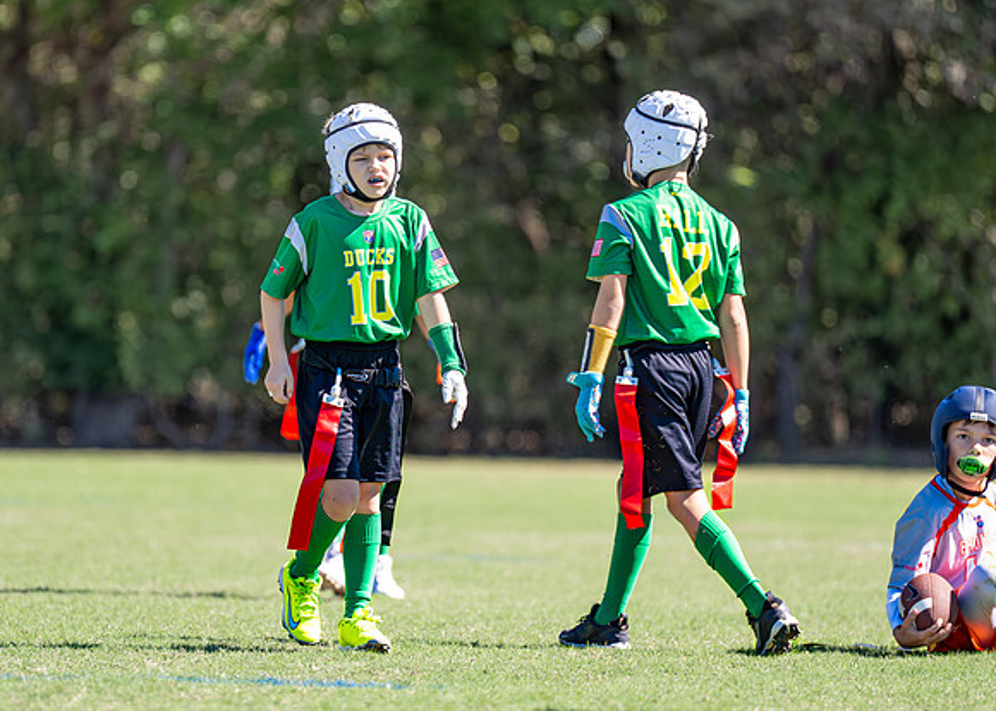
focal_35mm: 316
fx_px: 8938
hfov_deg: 6.4
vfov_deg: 4.6
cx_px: 359
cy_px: 365
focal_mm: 200
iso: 200
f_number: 2.8
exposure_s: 1/2000
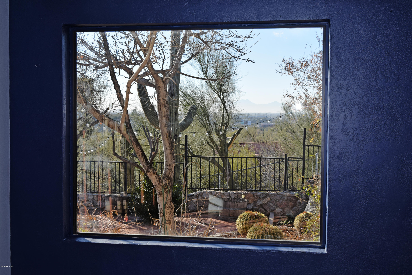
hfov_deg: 41.1
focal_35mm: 48
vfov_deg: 28.1
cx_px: 206
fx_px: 549
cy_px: 138
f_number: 7.1
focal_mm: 32
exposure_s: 1/200
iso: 100
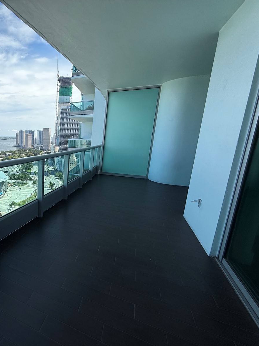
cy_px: 175
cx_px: 31
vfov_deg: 84.7
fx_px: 190
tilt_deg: -11.1
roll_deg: -0.8
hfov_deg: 59.5
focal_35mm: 19
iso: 50
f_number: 2.2
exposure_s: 1/1534
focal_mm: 2.22
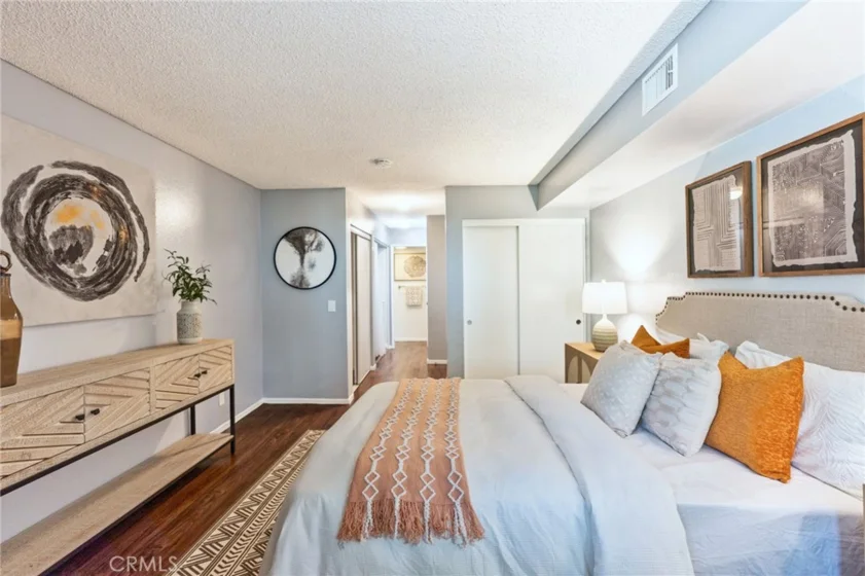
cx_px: 432
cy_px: 288
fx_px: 384
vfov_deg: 73.7
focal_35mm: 16
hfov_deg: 96.8
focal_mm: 16
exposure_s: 1/40
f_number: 3.2
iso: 125
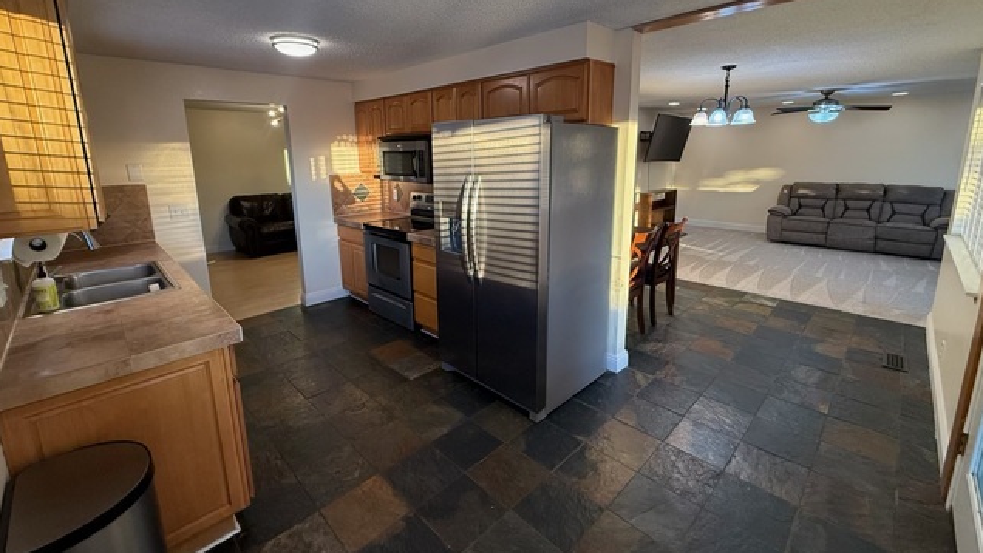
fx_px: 417
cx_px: 488
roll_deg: +0.7
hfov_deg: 99.4
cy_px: 232
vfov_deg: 66.7
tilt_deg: -10.1
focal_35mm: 16
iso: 250
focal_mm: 2.22
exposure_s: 1/120
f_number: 2.2
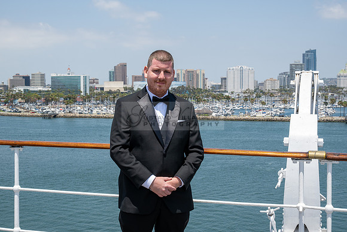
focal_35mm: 57
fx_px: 550
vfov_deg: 23.8
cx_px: 174
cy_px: 116
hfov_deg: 35.0
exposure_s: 1/200
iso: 200
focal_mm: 57
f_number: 13
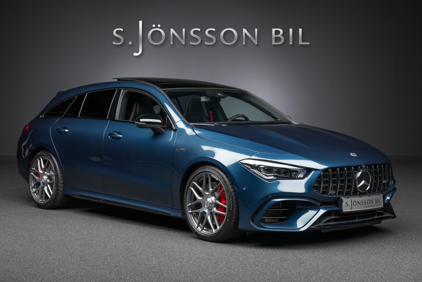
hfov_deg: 30.1
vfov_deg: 20.3
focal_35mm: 67
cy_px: 141
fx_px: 786
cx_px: 211
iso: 2500
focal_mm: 67
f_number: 7.1
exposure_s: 1/100
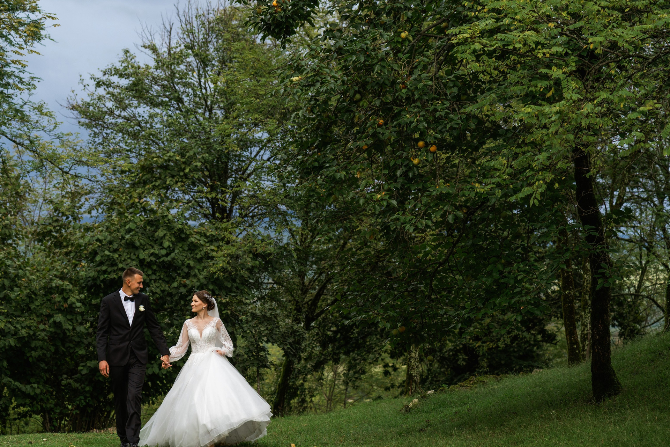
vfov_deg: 13.7
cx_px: 302
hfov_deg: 20.4
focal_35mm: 100
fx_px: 1861
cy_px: 242
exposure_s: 1/800
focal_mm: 75
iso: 250
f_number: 3.2
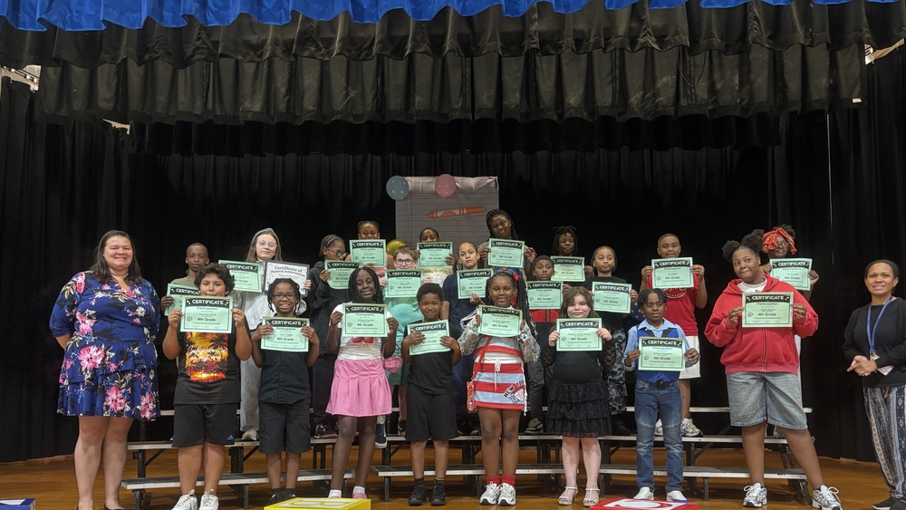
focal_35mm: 29
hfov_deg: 66.1
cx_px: 459
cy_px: 342
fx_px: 697
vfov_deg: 39.7
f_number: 1.6
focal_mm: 5.96
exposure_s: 1/60
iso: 200
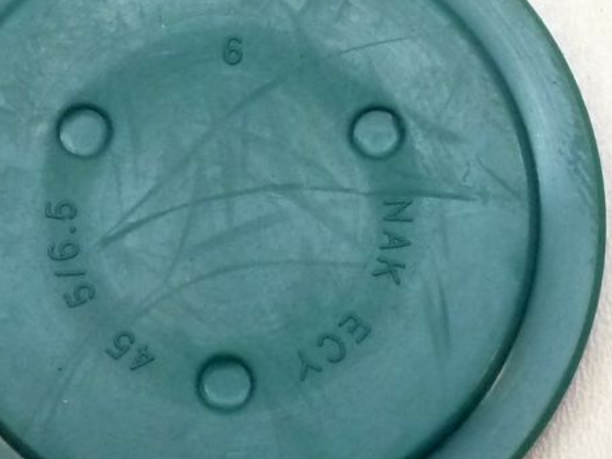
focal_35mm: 120
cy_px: 227
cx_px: 229
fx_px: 2121
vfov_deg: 12.3
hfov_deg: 16.4
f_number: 3.9
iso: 400
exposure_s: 1/25
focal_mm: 9.7
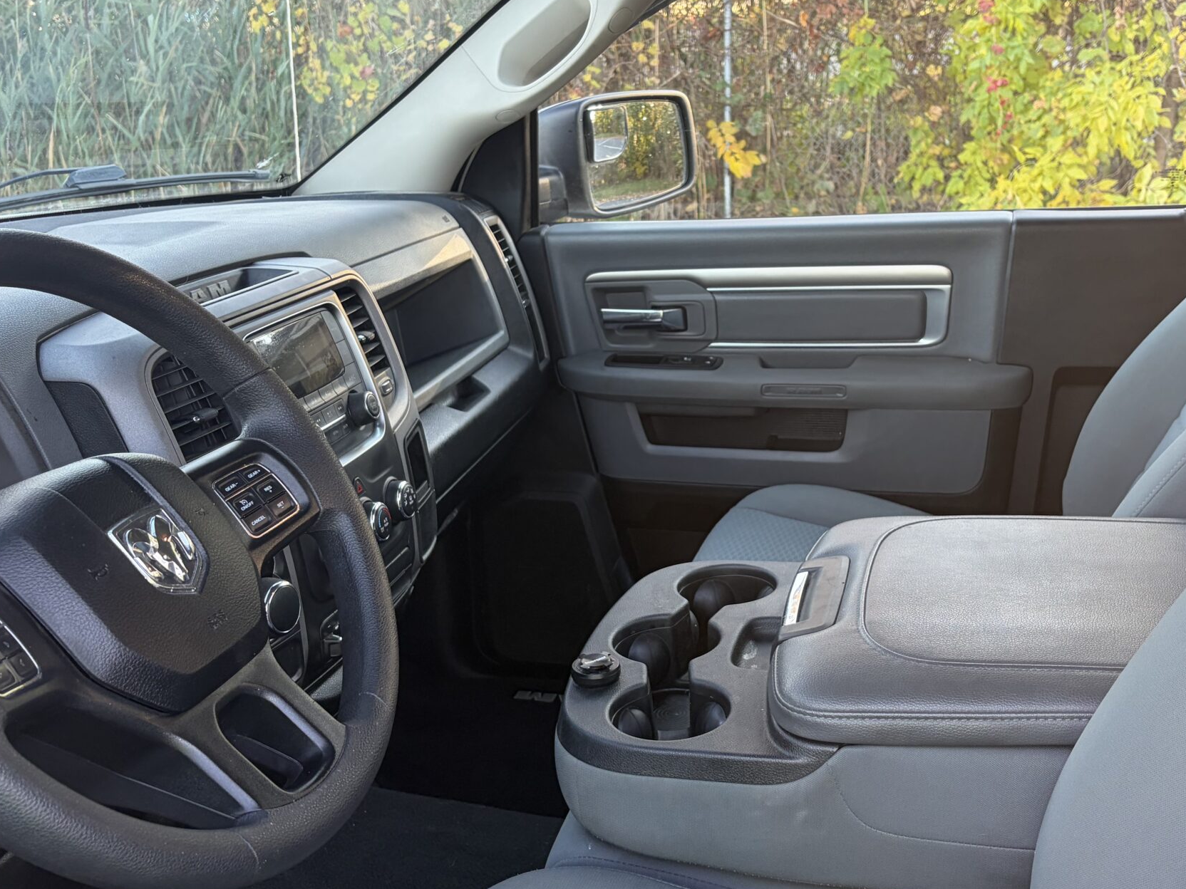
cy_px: 440
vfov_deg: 36.0
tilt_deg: -16.0
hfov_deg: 46.7
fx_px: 1370
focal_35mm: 40
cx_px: 664
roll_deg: +1.2
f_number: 1.6
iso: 100
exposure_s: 1/122
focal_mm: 5.96
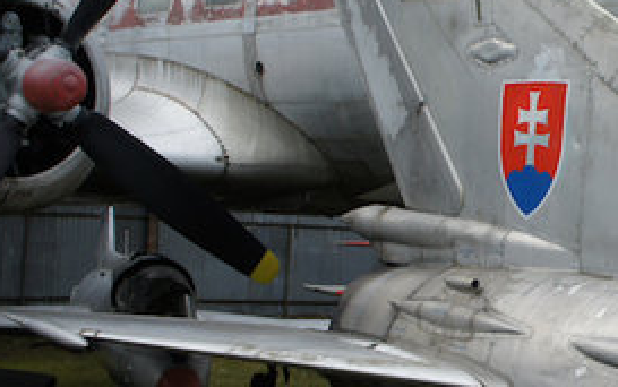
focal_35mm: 82
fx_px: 1387
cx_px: 636
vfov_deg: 15.9
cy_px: 172
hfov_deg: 23.9
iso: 200
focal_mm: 21
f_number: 8
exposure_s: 1/250
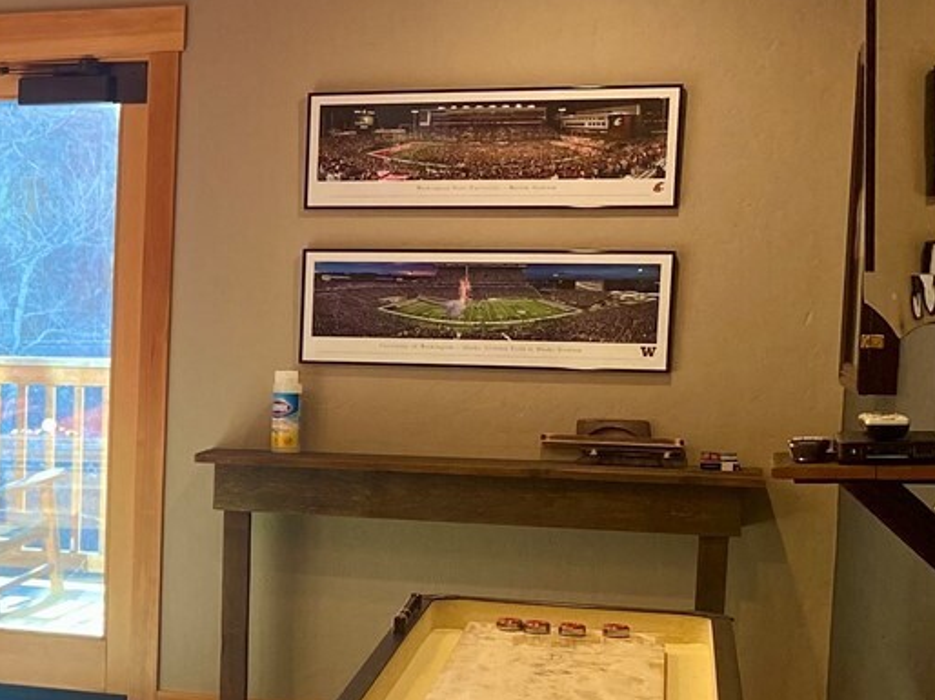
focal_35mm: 81
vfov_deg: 18.1
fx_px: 2187
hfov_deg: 21.1
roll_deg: -1.5
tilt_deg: -5.6
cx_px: -384
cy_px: 489
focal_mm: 4.25
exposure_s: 1/120
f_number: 1.8
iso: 80
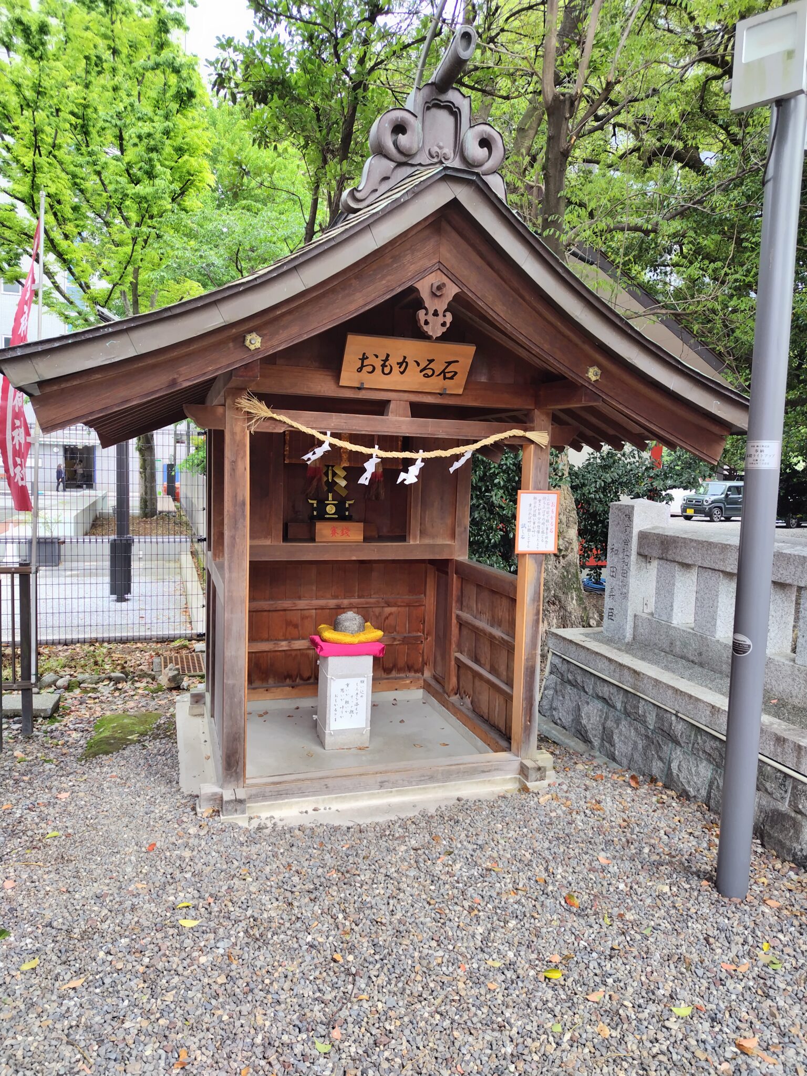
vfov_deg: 73.9
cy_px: 538
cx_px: 404
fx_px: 715
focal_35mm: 23
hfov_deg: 58.9
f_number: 1.9
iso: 50
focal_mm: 5.5
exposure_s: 1/142
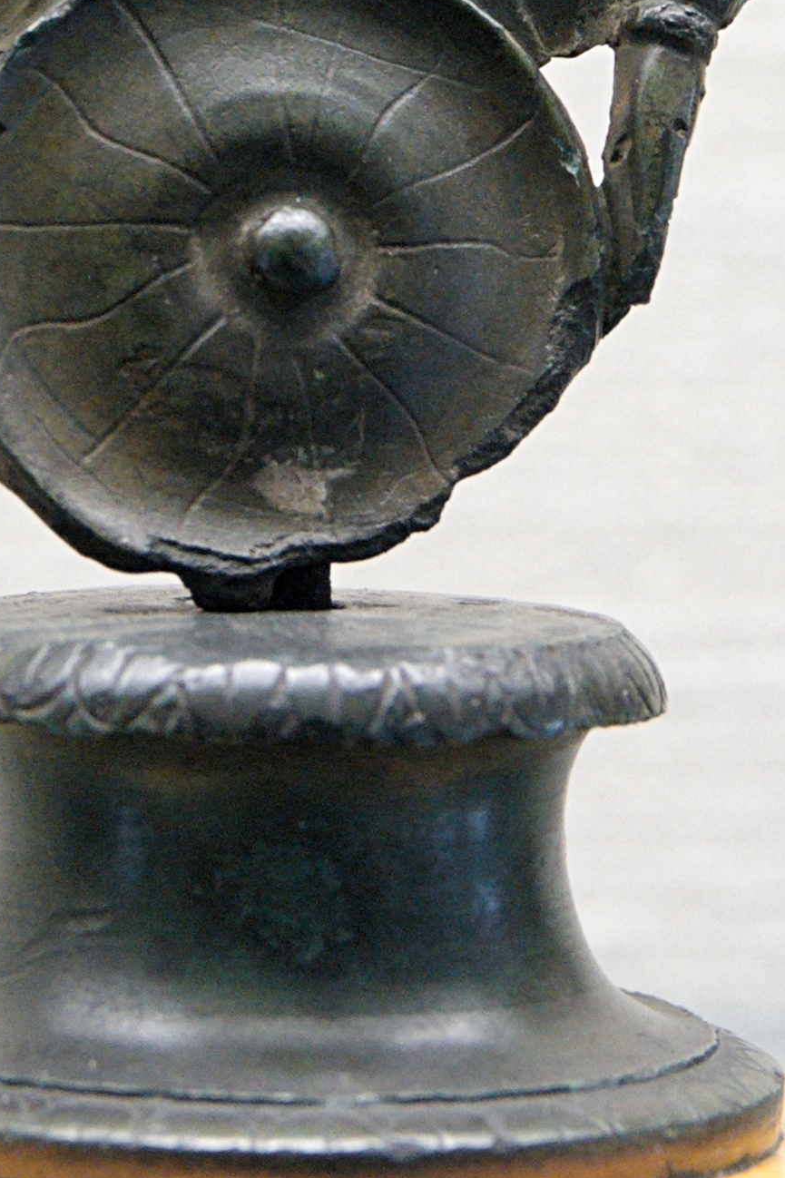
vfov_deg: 9.7
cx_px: 221
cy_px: -396
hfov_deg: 6.6
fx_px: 6805
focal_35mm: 208
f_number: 5.6
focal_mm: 50
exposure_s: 1/10
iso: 500
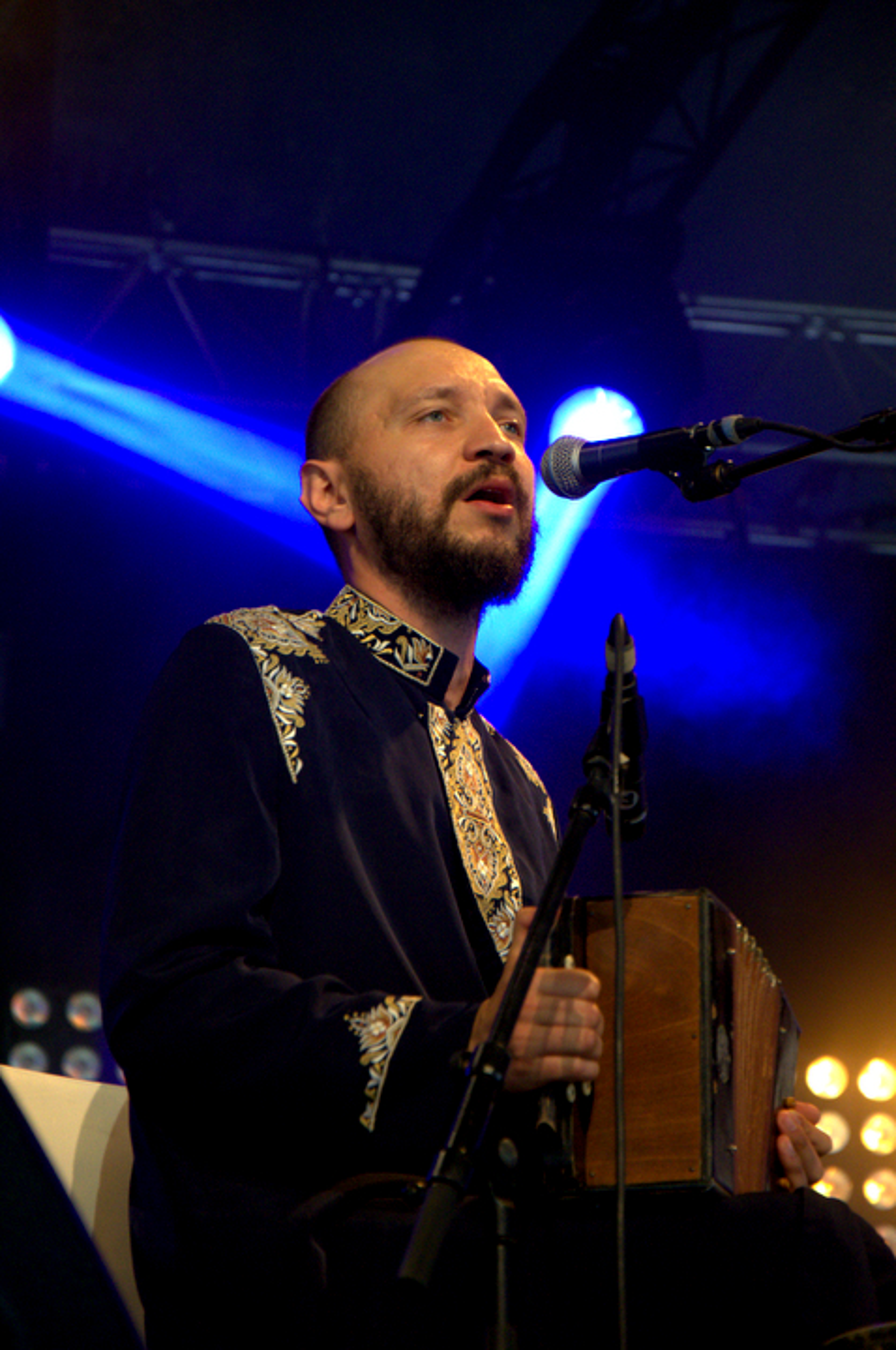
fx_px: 5054
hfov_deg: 10.1
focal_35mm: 135
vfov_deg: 15.2
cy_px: 675
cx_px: 448
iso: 5000
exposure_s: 1/125
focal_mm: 90
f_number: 5.6
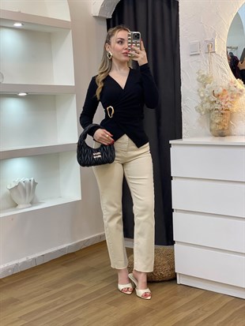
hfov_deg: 28.0
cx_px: 122
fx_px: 490
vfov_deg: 36.8
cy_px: 163
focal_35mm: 52
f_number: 2
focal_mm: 6
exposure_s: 1/100
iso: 100
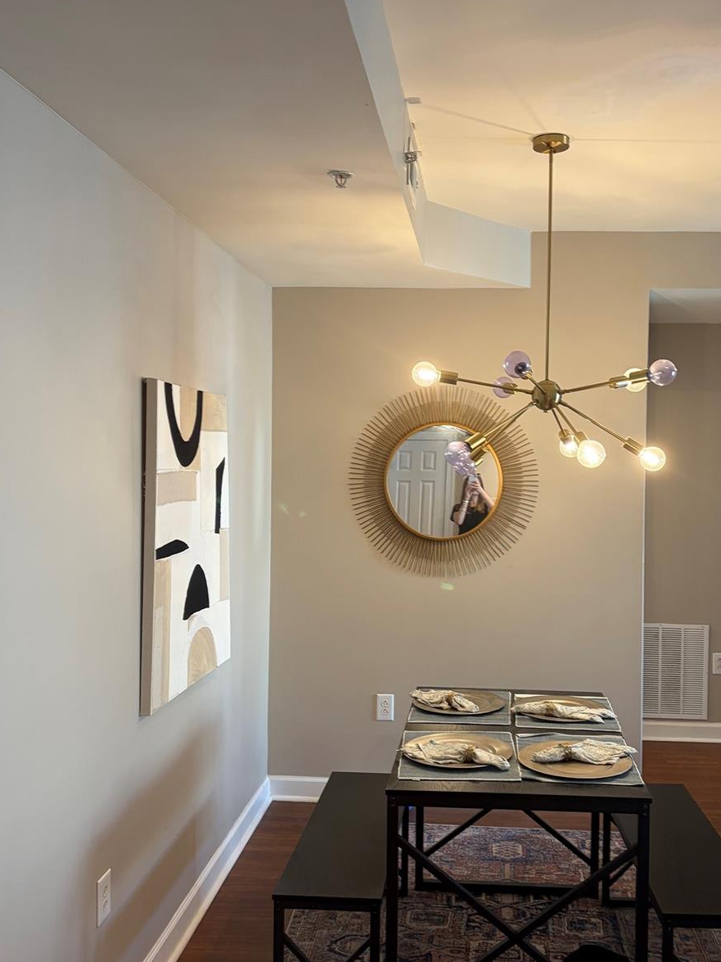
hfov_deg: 41.5
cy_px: 486
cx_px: 448
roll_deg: -0.2
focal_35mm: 34
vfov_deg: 54.0
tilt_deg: -0.4
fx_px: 944
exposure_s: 1/60
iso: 125
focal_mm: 5.96
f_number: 1.6
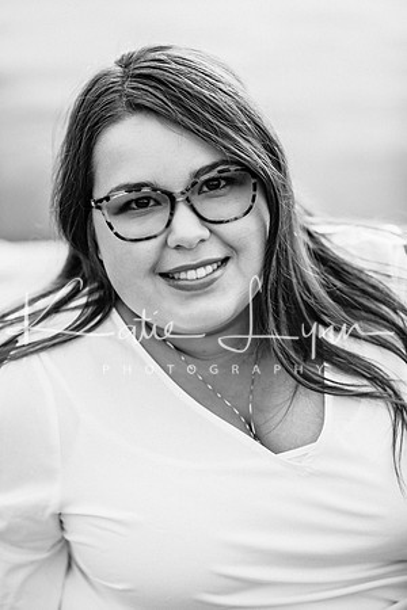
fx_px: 1441
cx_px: 204
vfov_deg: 23.9
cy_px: 305
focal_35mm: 85
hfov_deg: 16.1
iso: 800
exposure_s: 1/320
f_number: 2.8
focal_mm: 85
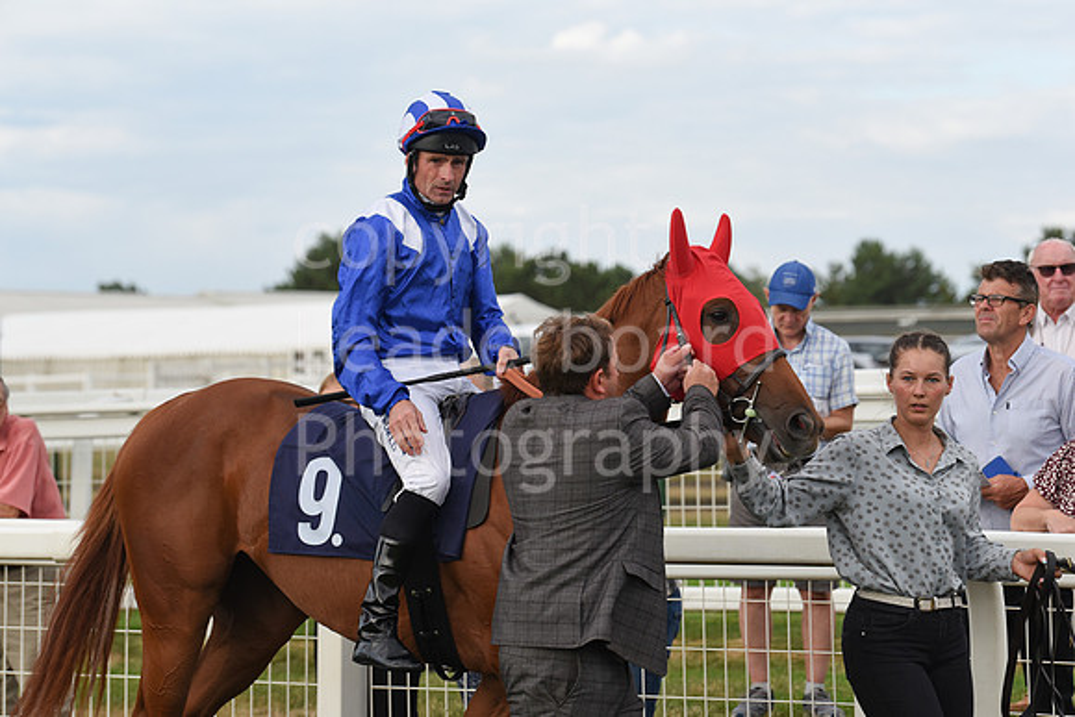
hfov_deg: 14.7
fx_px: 4181
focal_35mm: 140
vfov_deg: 9.8
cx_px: 538
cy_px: 358
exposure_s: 1/2000
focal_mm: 140
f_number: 5.6
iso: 800
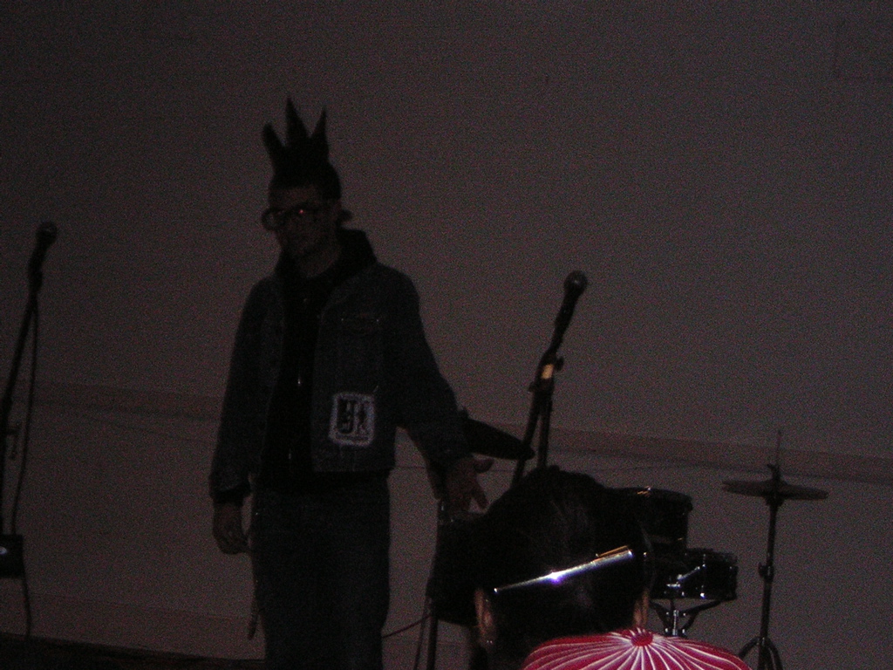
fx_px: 2786
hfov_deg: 18.2
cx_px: 446
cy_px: 335
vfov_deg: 13.7
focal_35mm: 108
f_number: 4.7
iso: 200
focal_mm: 14.1
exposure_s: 1/60.1
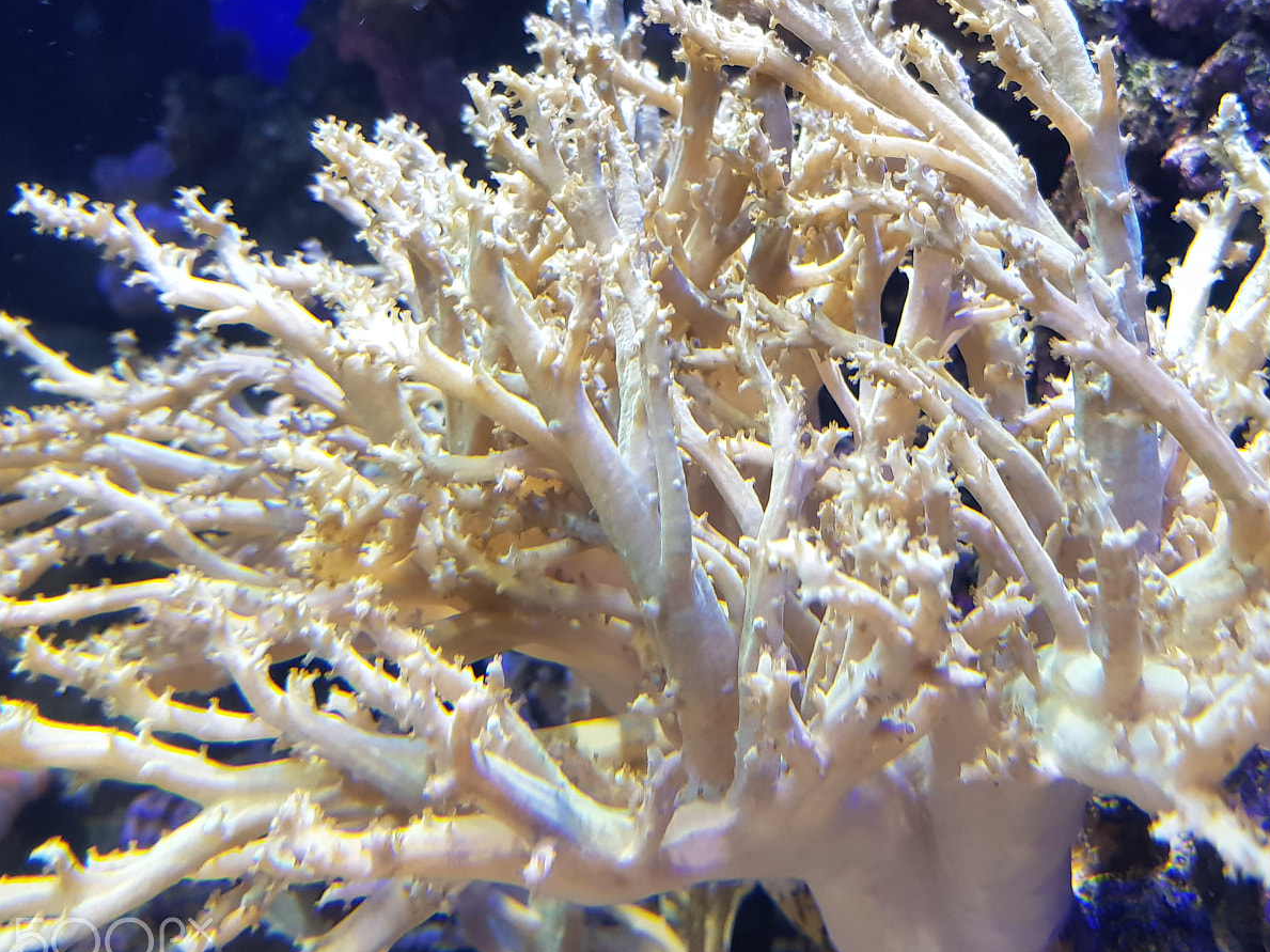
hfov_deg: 52.0
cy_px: 441
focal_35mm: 35
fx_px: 1284
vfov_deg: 40.7
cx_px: 802
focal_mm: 4.2
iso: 125
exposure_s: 1/60
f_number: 1.7
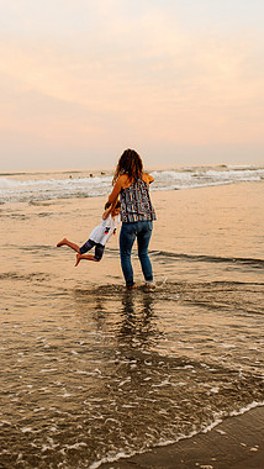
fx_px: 696
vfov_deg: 37.2
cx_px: 64
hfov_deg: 21.3
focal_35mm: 56
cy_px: 231
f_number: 2.8
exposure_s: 1/320
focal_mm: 35
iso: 320
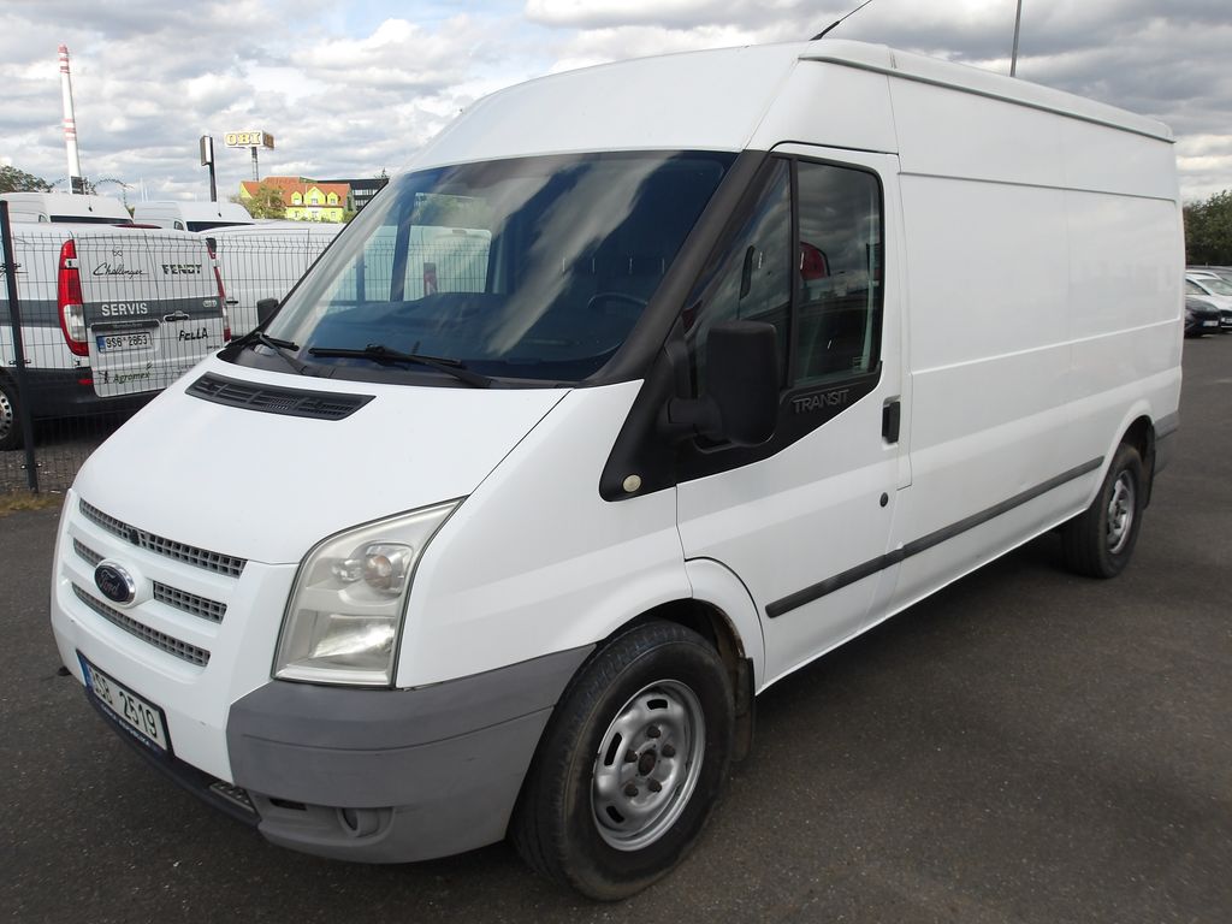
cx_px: 616
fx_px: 961
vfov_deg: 51.4
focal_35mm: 27
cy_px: 462
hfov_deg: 65.3
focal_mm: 4.9
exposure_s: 1/116
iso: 100
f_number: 10.4
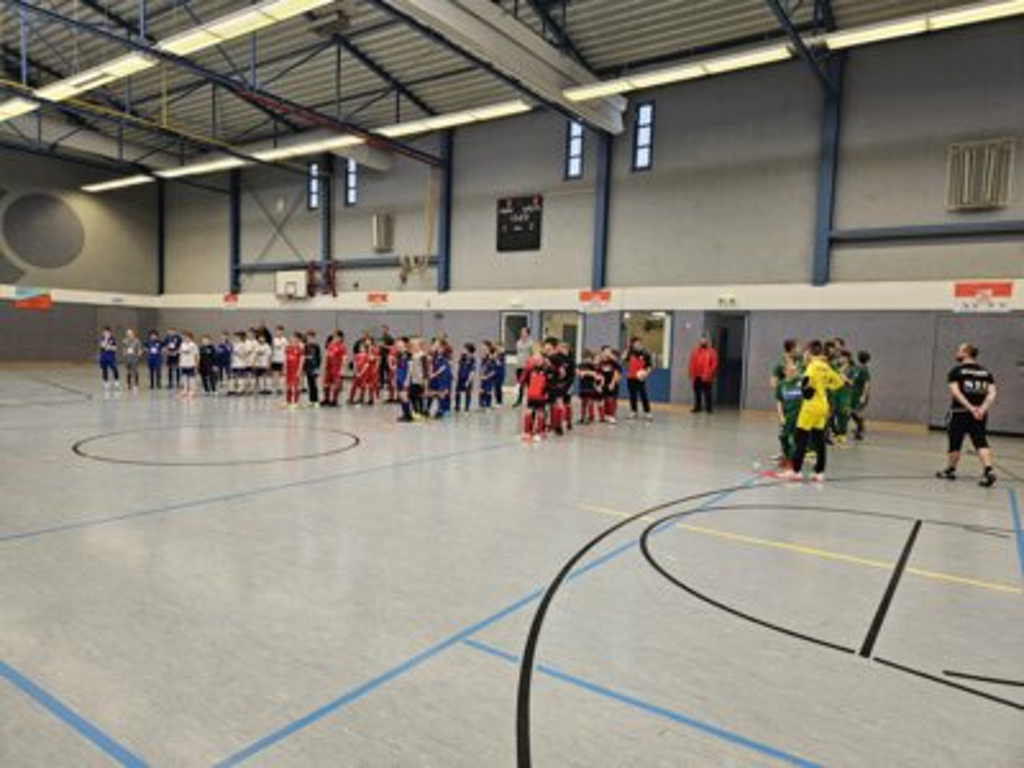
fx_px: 680
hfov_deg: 73.9
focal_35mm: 23
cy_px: 384
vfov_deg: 58.9
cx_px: 512
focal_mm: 5.4
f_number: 1.8
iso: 50
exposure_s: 1/50
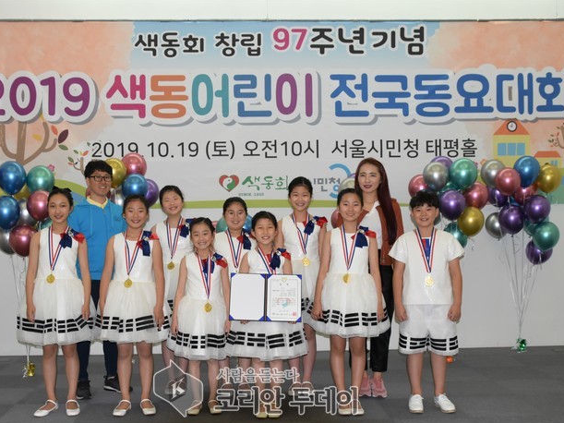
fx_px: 700
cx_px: 256
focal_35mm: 43
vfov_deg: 33.6
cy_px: 215
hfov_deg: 43.8
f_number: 4
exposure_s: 1/60
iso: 800
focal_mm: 26
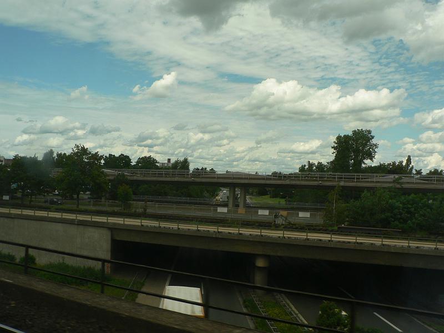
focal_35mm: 36
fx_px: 462
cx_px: 222
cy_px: 166
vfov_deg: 39.7
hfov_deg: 51.4
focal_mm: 6
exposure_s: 1/400
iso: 80
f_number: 4
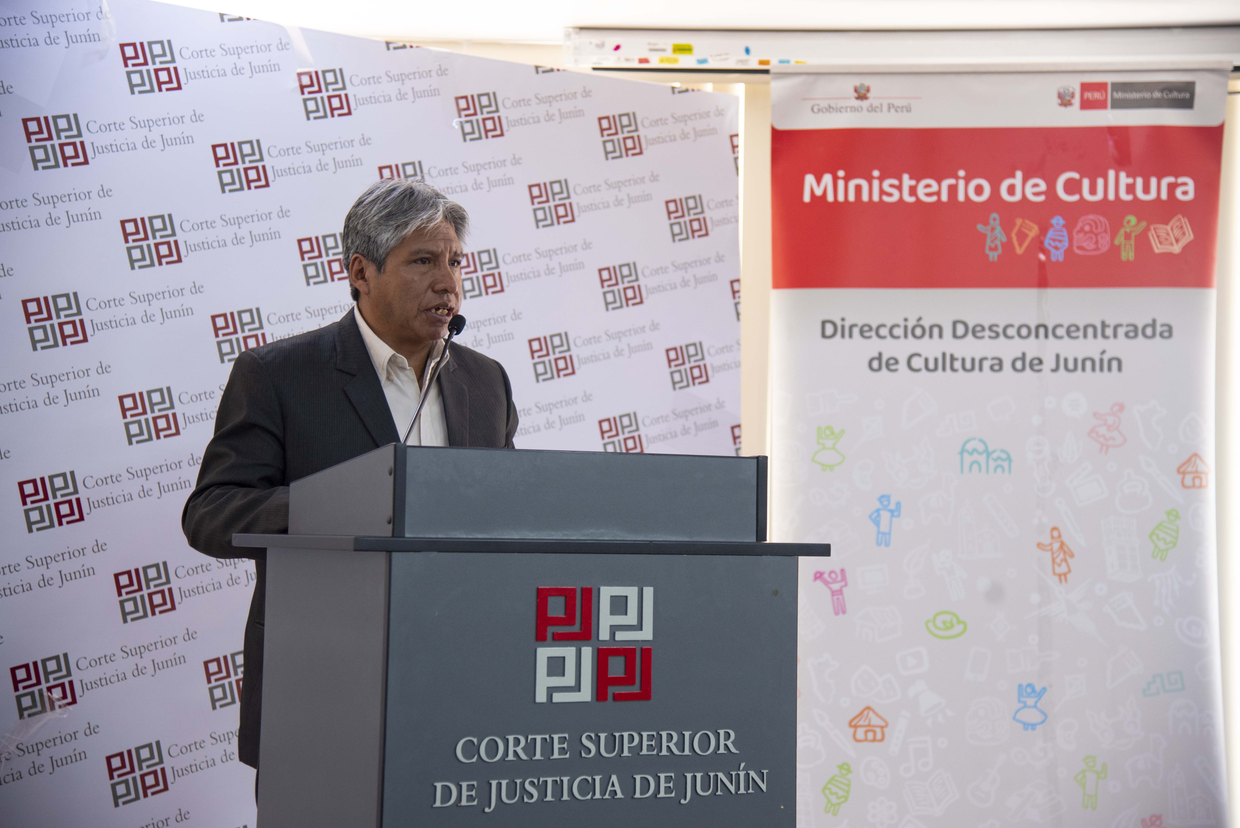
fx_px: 2274
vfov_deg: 20.6
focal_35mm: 66
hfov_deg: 30.5
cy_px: 414
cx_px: 620
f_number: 4
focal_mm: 66
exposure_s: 1/60
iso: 800
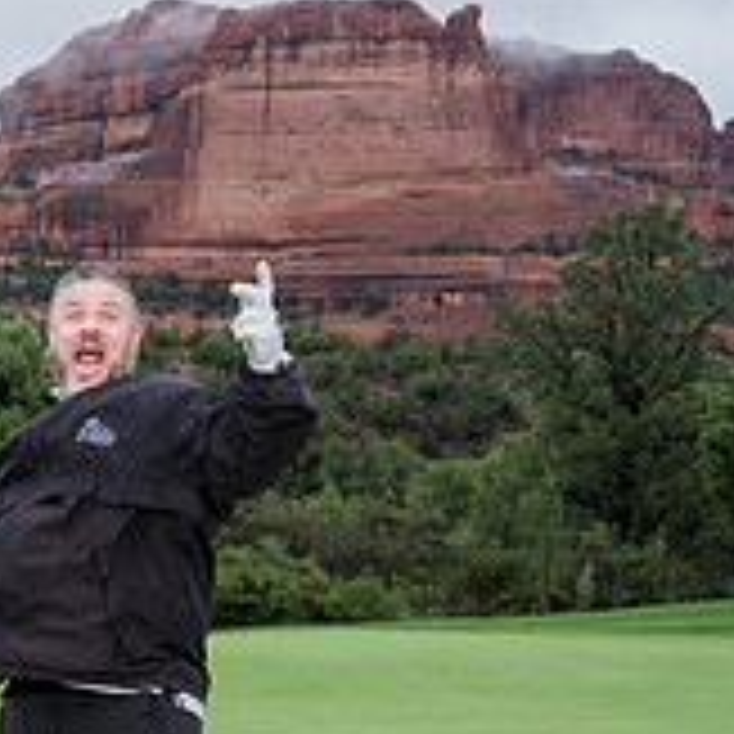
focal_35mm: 86
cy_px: 620
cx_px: -405
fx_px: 2063
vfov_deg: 19.9
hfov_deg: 17.8
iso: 320
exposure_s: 1/400
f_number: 5
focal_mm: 26.3
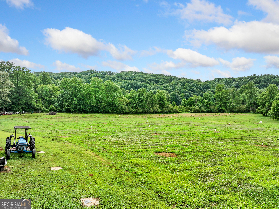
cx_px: 140
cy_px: 104
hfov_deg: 71.6
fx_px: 193
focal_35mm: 24
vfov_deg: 56.8
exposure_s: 1/1250
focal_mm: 12.29
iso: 170
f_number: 2.8
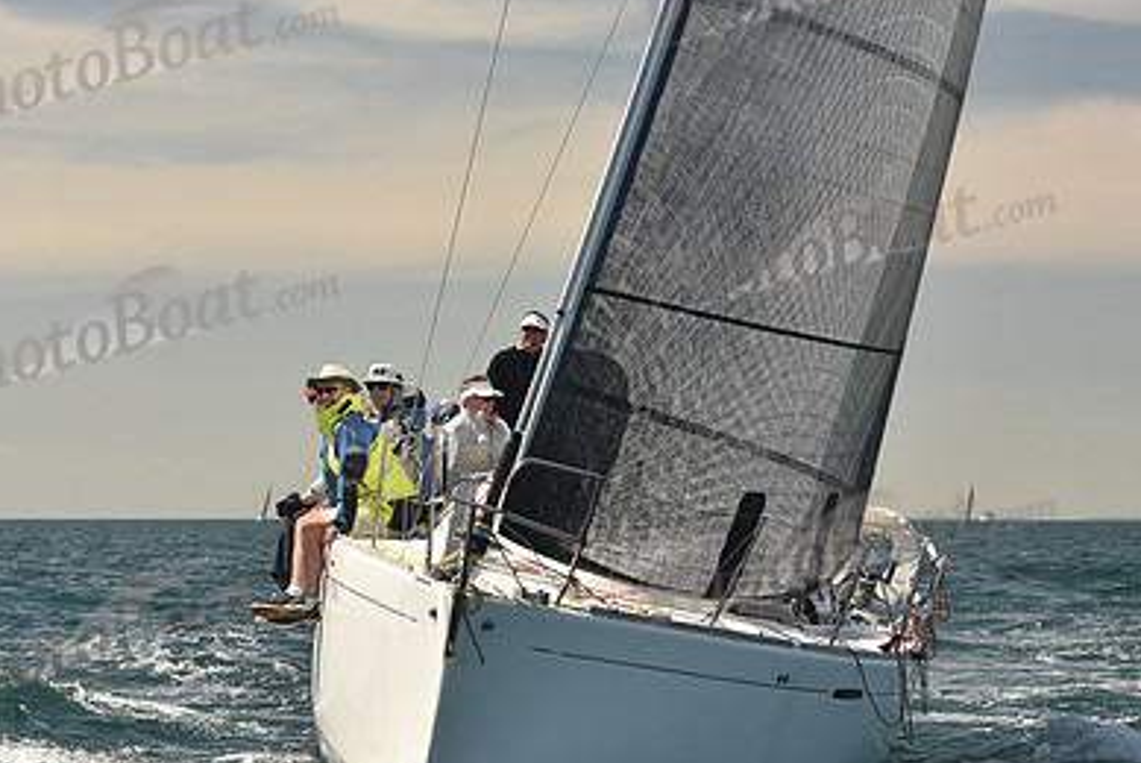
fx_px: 4345
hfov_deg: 15.0
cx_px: 493
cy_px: 439
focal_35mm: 137
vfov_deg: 10.0
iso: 250
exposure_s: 1/640
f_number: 6.3
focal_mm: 92
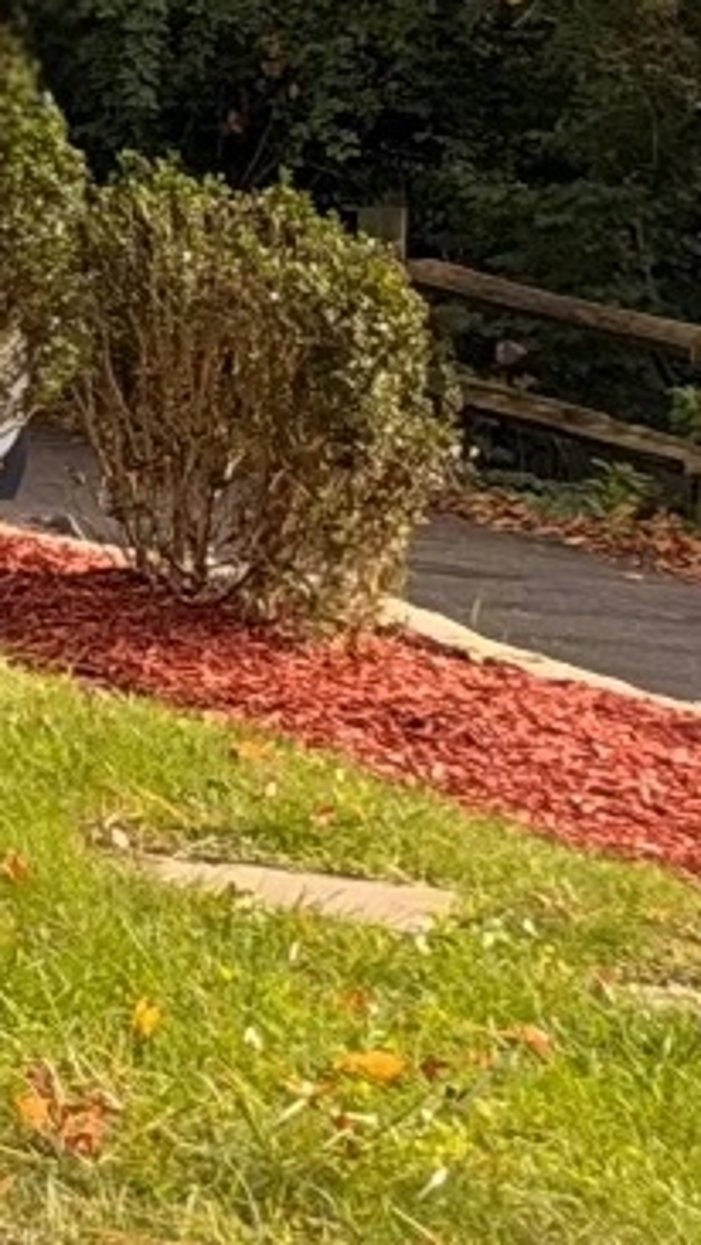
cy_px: -854
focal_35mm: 204
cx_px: -3542
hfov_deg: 4.5
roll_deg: +0.5
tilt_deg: +4.7
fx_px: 6738
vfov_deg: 10.1
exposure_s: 1/846
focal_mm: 6.93
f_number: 1.8
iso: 100
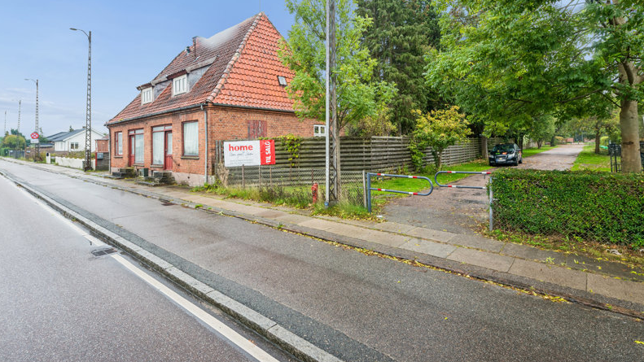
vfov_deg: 60.6
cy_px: 148
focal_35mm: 18
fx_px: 307
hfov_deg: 92.7
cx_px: 323
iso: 250
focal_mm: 17
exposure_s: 1/30
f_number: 10
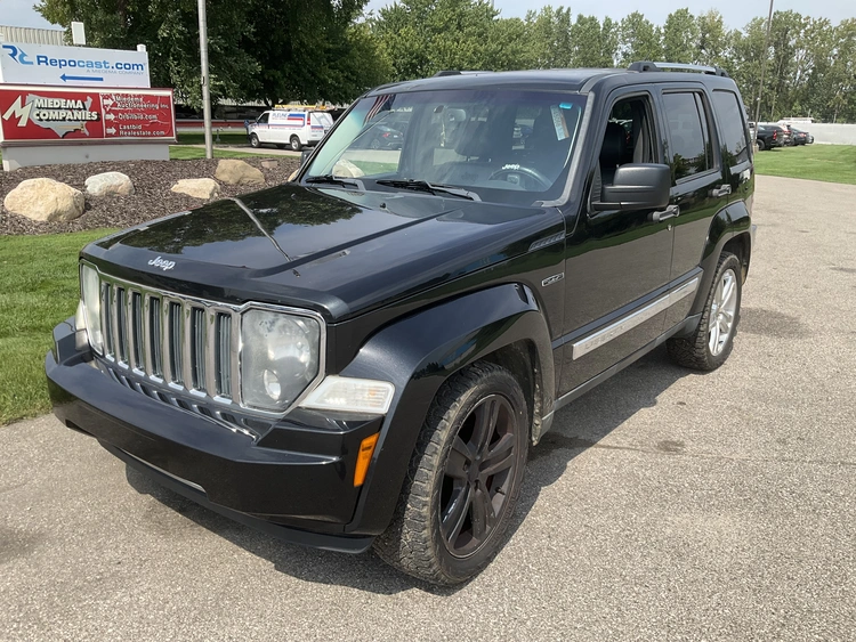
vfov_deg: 48.3
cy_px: 321
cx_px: 428
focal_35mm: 29
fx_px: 717
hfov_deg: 61.6
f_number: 1.8
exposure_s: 1/1279
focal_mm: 3
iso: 25
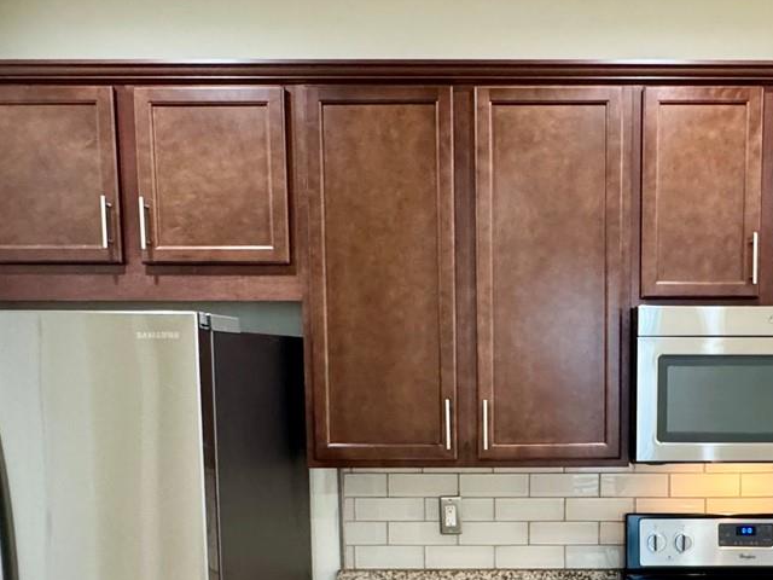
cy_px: 430
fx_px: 782
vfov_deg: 39.7
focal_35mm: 35
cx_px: 540
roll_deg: +0.0
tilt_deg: -5.9
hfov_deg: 51.2
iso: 500
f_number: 2.2
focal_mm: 2.22
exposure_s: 1/60
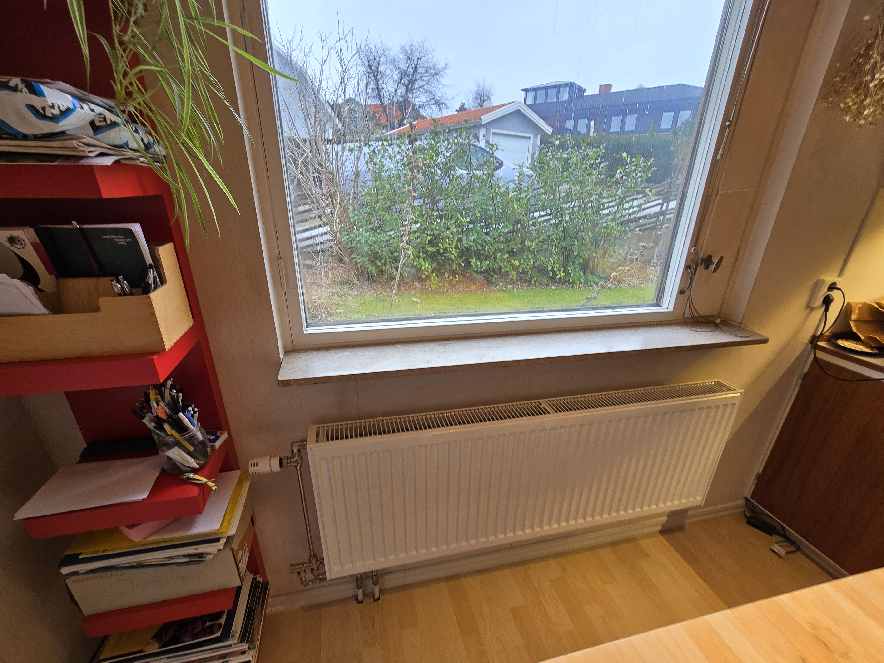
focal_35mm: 14
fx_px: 358
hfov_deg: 102.0
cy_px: 355
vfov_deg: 85.5
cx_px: 435
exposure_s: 1/50
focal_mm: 2.2
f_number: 2.2
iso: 80
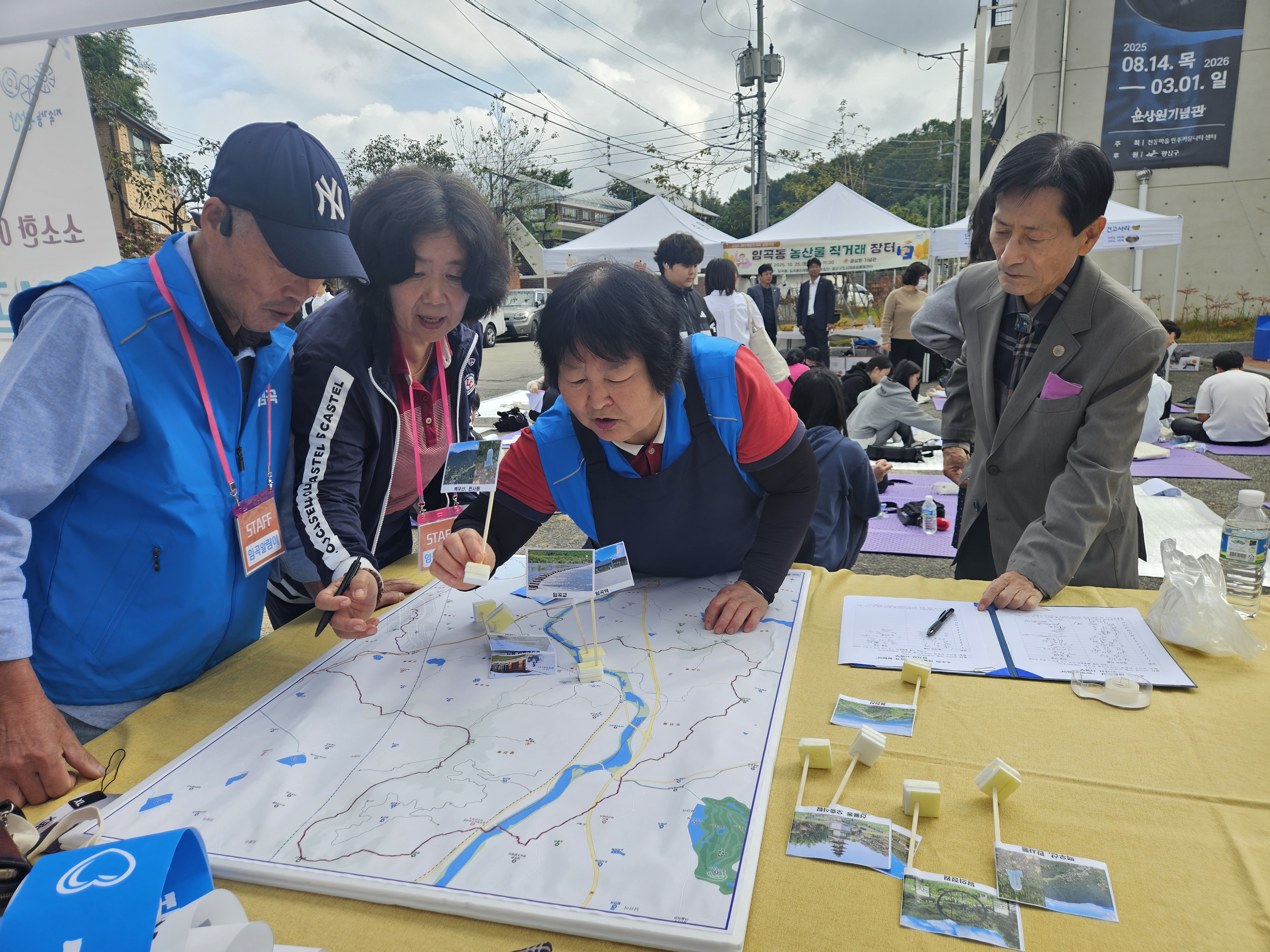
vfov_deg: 58.9
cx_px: 635
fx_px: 844
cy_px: 476
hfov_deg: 73.9
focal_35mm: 23
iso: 25
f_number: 1.8
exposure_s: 1/545
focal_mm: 5.4
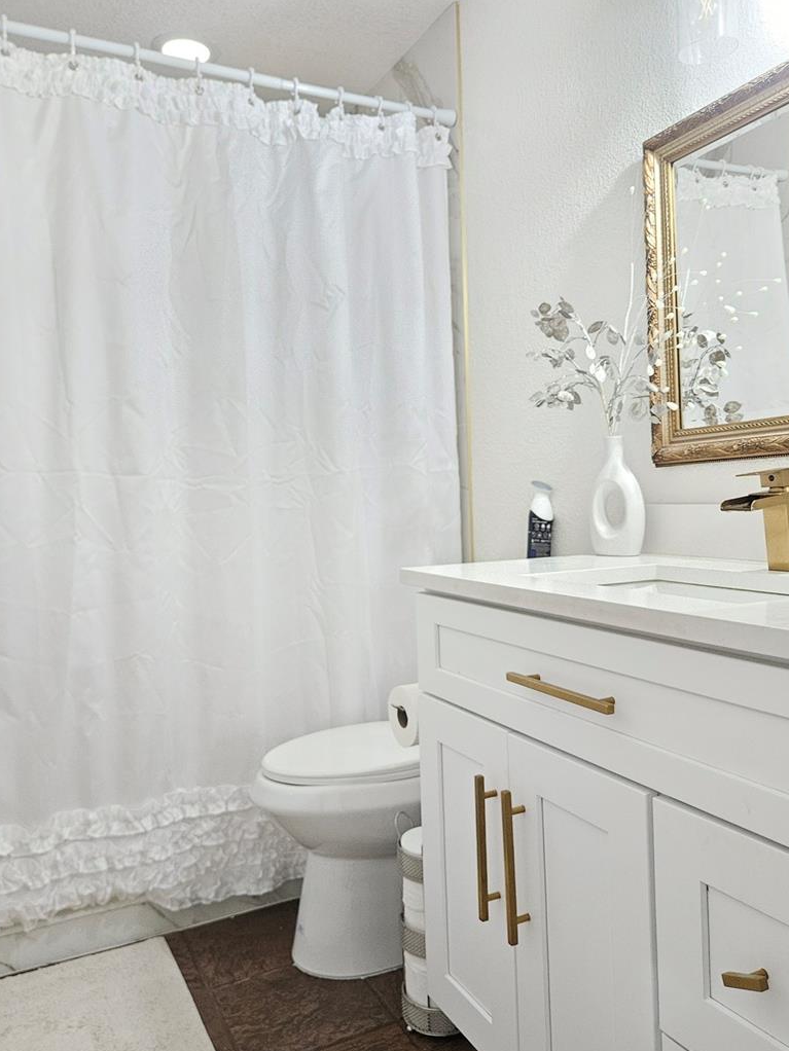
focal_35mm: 27
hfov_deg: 51.4
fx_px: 820
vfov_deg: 65.3
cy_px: 532
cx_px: 404
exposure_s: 1/120
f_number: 1.8
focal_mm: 5.4
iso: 800
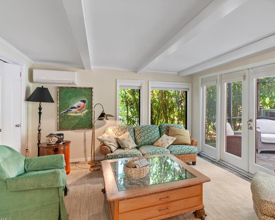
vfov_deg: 65.5
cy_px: 109
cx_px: 160
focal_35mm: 21
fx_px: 171
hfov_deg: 77.1
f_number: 8
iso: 200
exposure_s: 1/1.67
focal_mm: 12
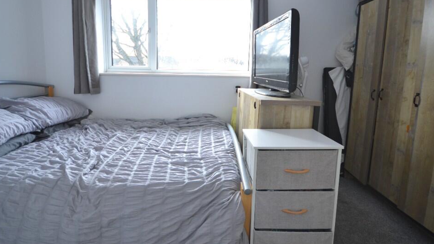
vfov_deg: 63.0
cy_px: 91
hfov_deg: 95.9
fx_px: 196
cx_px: 207
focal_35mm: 17
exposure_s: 1/80
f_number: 4.5
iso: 400
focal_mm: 10
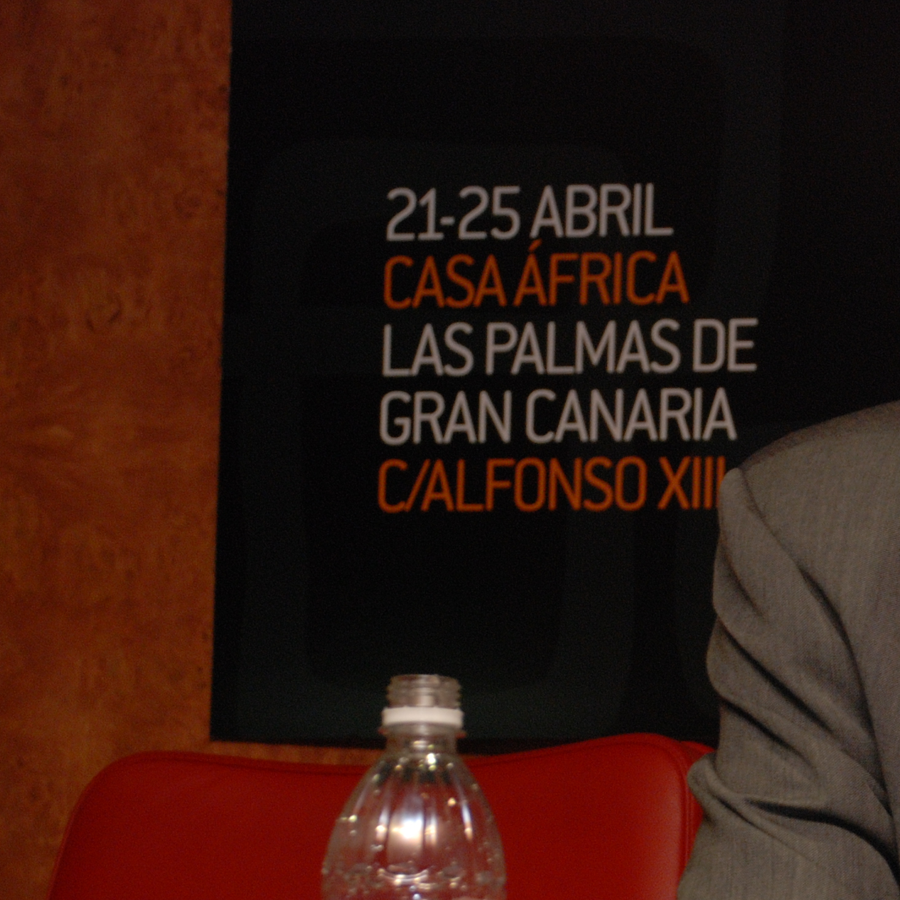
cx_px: 971
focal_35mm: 175
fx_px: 5148
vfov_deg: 10.0
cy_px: 702
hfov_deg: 9.9
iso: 400
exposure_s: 1/60
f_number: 5
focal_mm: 52
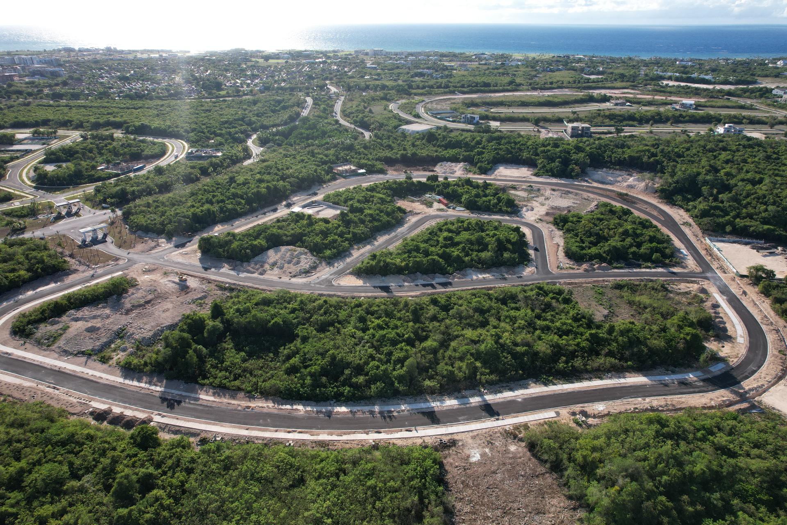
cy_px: 262
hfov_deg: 78.6
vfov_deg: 57.2
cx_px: 394
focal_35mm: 22
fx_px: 481
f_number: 2.8
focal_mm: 8.38
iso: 100
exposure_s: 1/350
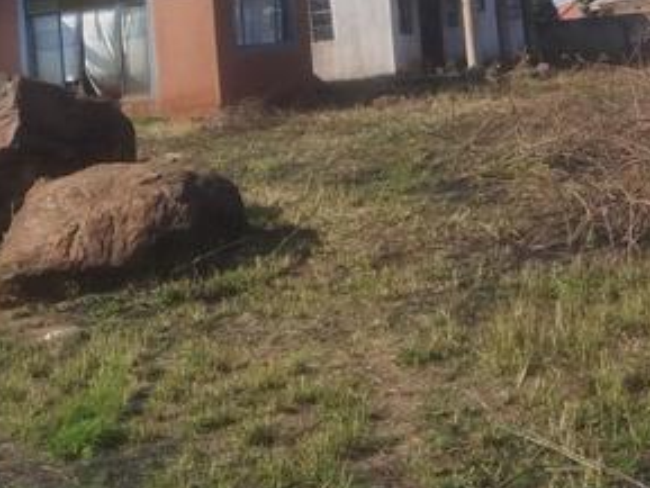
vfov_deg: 19.3
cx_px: 767
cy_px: -90
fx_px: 1353
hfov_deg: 24.6
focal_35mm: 72
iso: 100
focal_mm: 4.95
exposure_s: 1/1101
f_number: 1.9
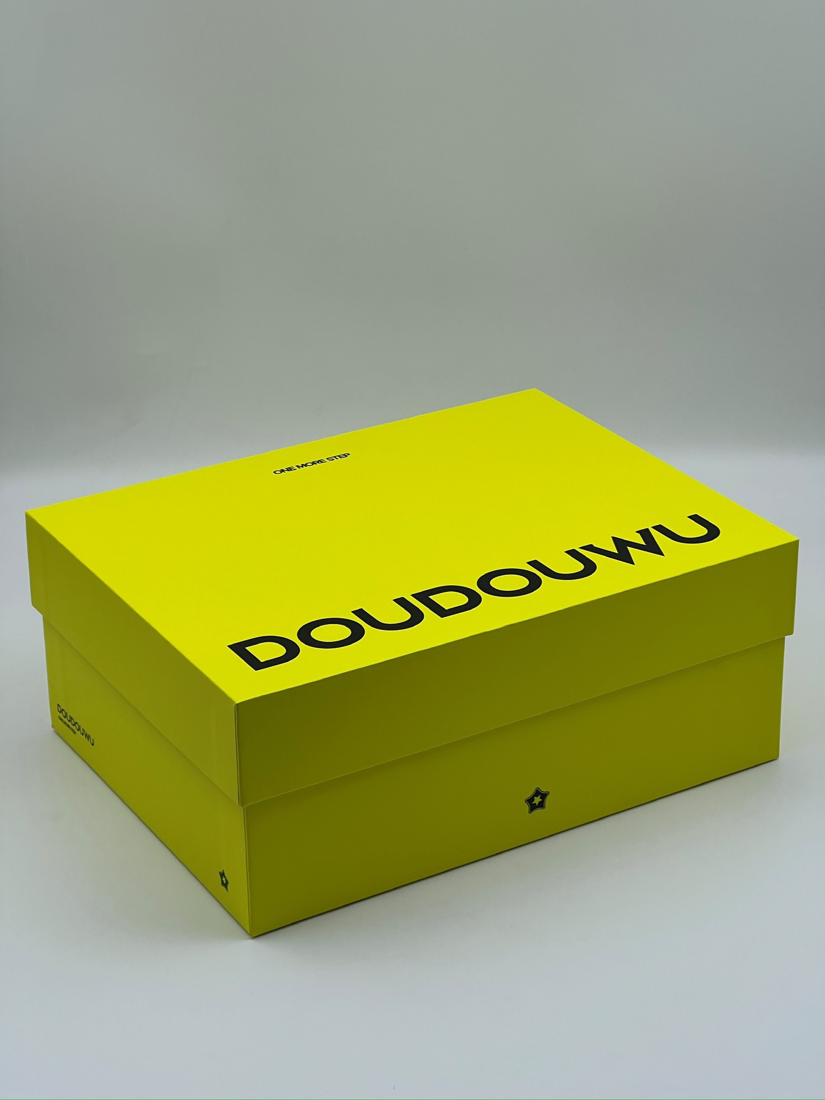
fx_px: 2447
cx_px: 412
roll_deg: +2.1
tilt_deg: -23.6
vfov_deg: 25.3
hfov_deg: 19.1
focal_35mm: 77
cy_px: 550
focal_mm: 9
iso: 32
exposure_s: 1/109
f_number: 2.8
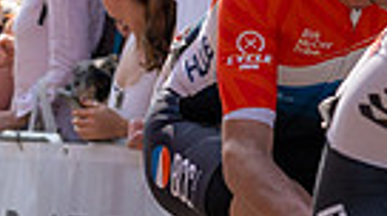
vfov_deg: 2.6
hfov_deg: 4.6
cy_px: -104
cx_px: -237
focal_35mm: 470
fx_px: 4815
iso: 160
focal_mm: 61
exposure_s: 1/1600
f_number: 4
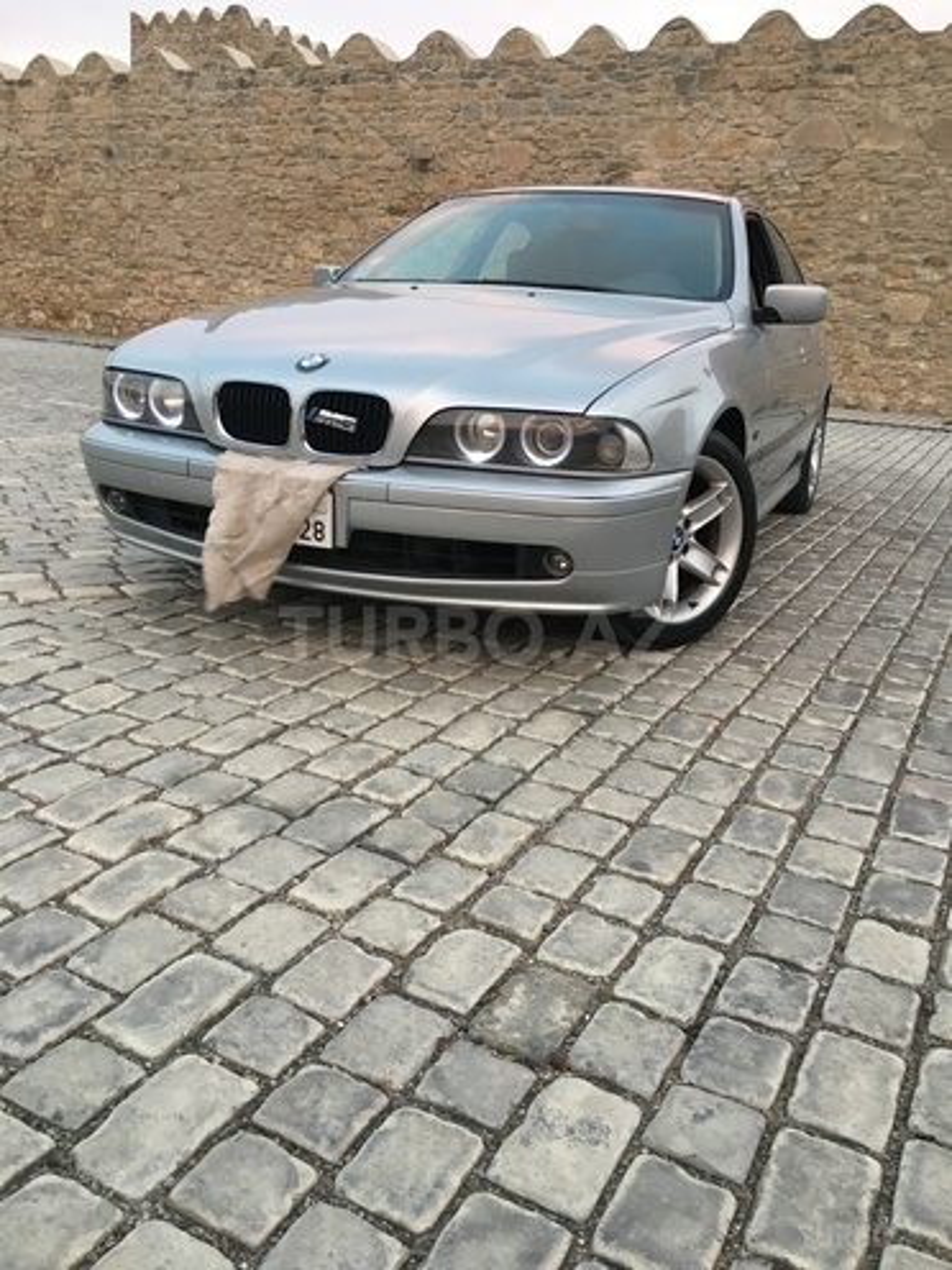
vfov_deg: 61.7
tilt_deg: -16.7
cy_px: 635
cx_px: 476
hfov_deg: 48.2
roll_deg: -5.9
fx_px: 1063
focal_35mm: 29
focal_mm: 4.15
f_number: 2.2
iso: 100
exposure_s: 1/33
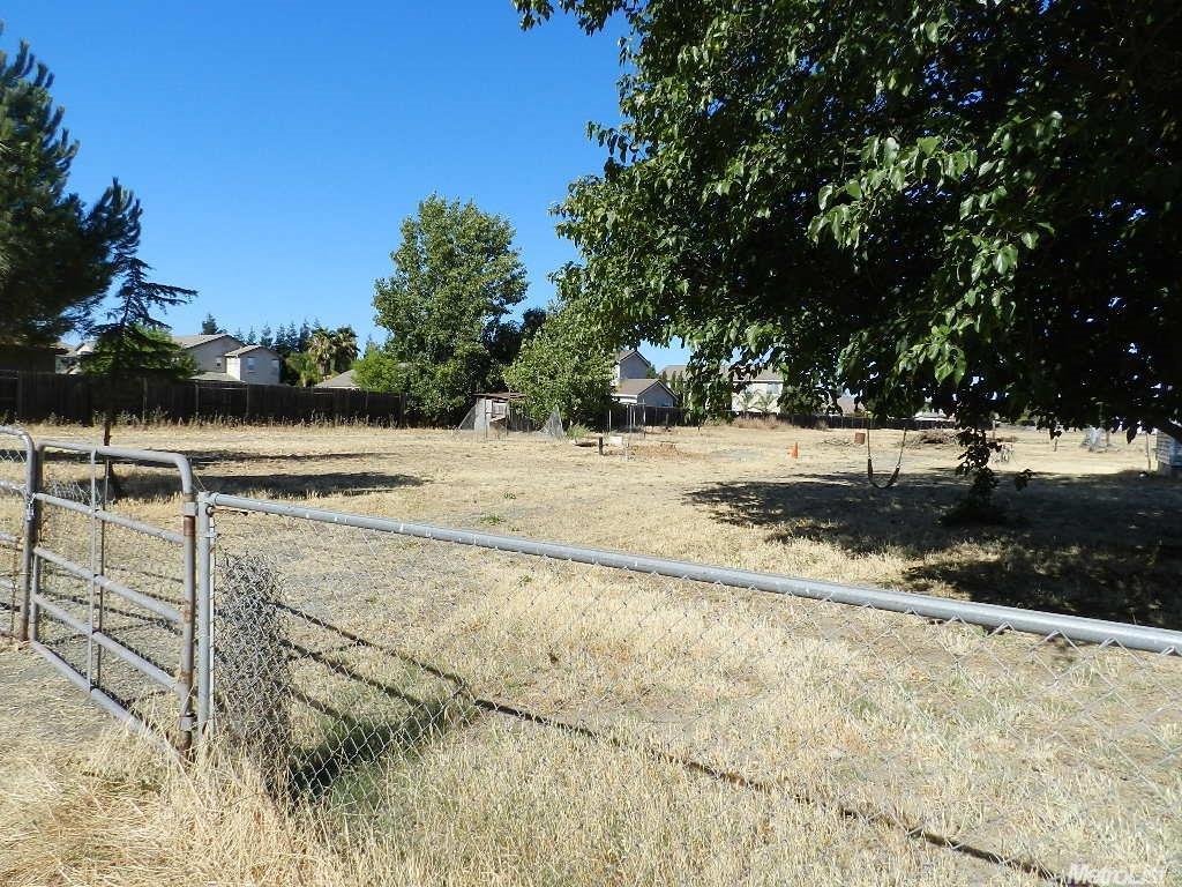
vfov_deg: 58.9
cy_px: 444
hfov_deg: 73.9
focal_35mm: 23
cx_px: 591
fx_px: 785
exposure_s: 1/800
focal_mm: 4
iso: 160
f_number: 4
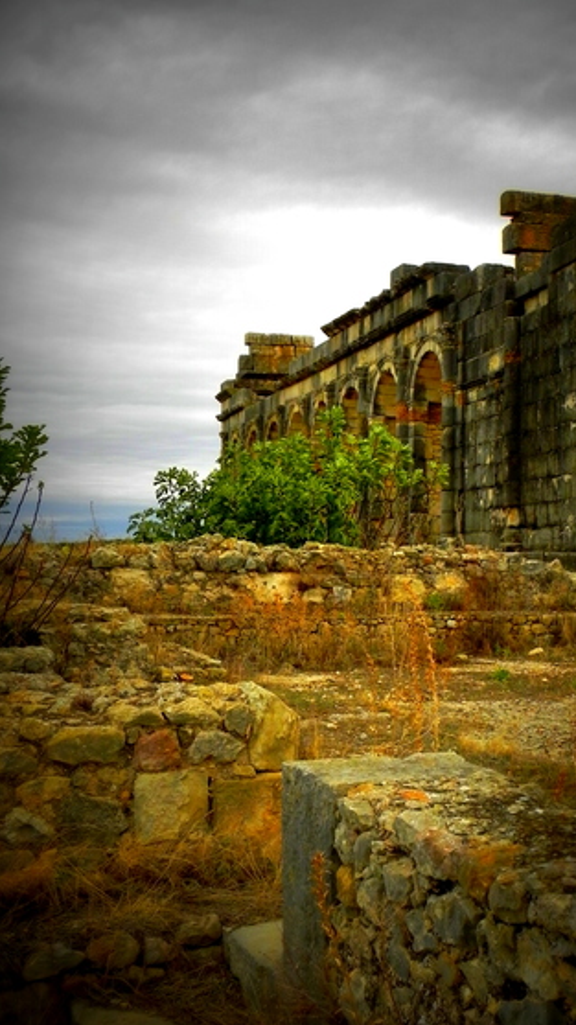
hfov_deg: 25.3
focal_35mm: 47
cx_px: 374
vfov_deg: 43.7
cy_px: 521
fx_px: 1277
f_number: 6.3
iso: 160
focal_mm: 7.3
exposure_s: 1/275
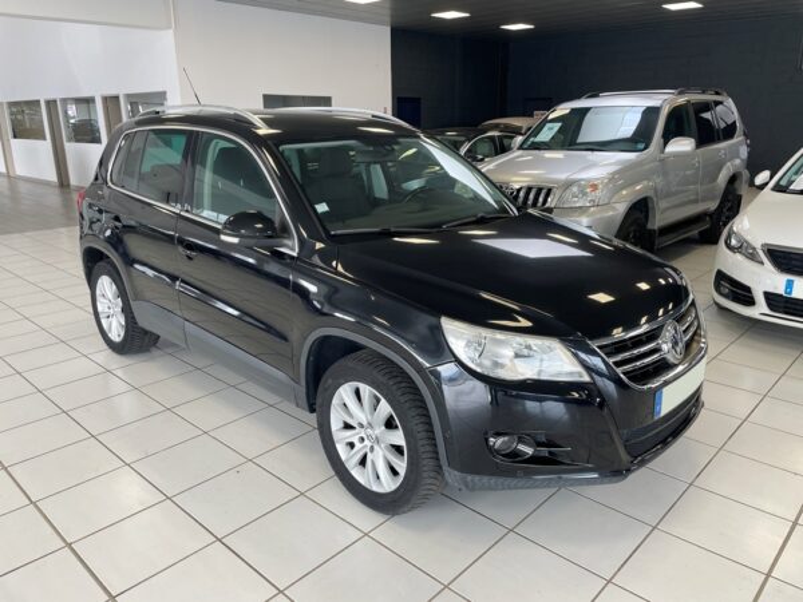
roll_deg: +1.3
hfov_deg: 67.3
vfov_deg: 53.1
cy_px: 301
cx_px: 402
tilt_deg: -15.6
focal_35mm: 26
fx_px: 603
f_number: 1.6
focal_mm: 4.2
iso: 64
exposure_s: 1/121
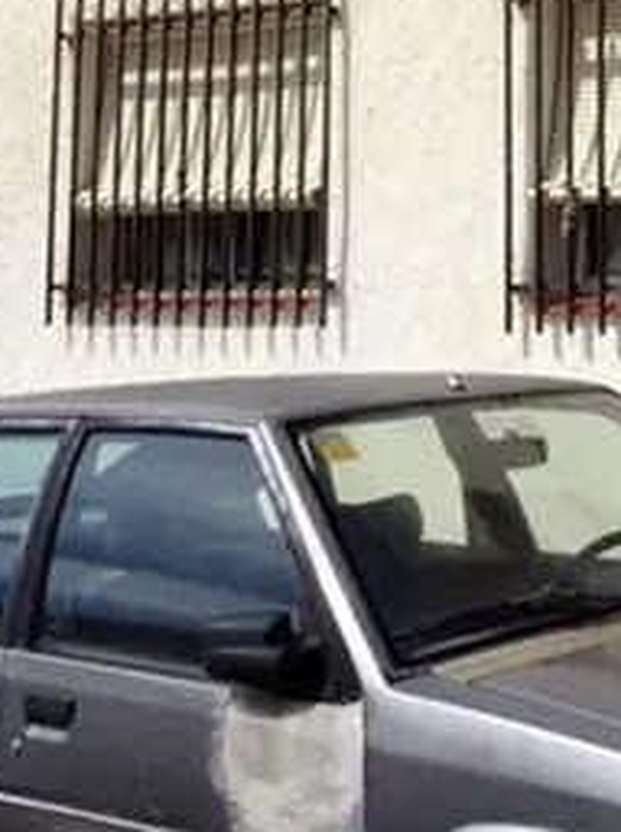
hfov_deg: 15.3
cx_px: 834
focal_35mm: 91
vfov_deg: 20.3
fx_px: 2184
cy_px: -138
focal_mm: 3.3
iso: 32
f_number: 2.4
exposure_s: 1/1684
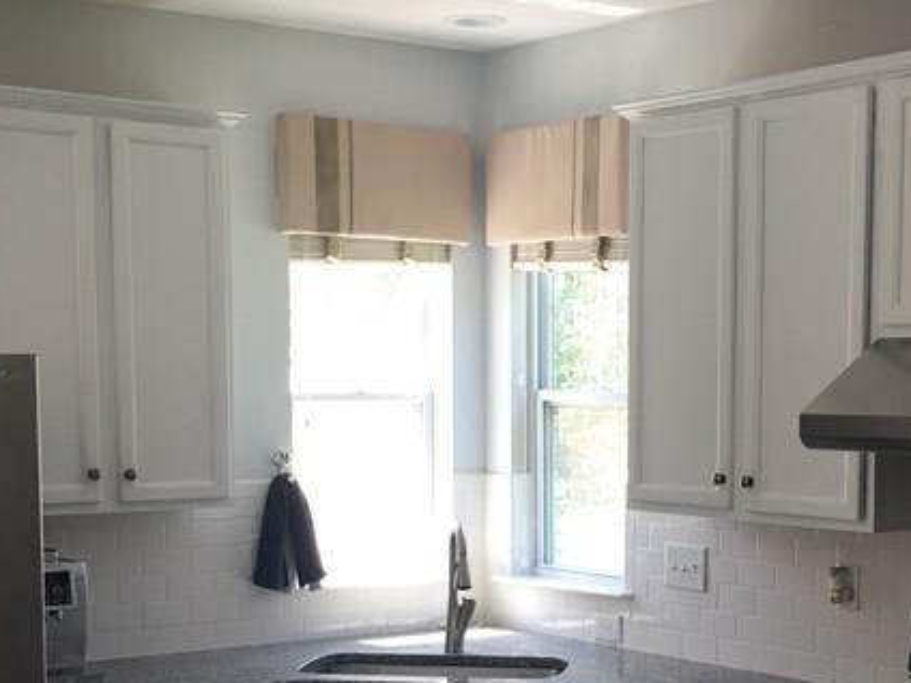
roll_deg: -0.3
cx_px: 561
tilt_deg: -5.1
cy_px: 567
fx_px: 1842
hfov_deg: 27.7
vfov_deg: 20.7
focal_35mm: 70
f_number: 2.2
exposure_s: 1/40
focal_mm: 4.15
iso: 25
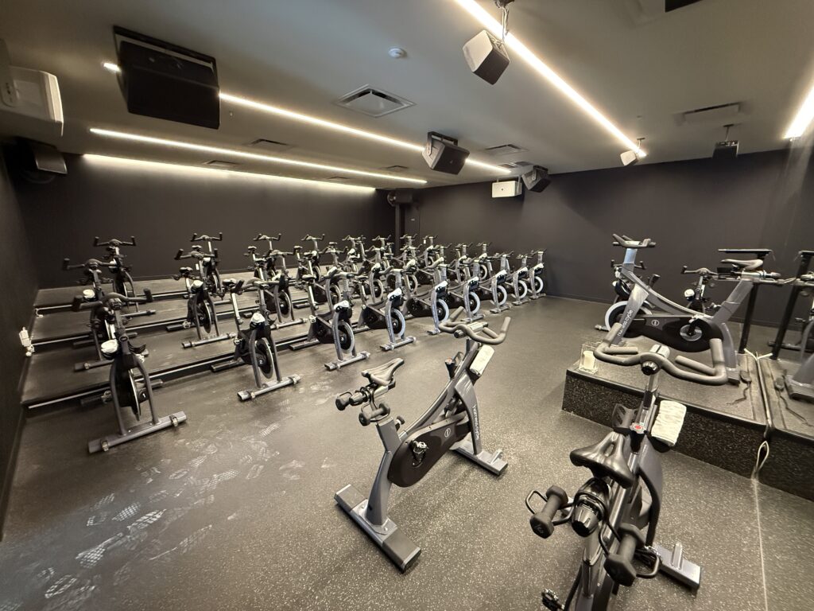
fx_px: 329
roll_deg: -0.1
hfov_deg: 102.1
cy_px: 306
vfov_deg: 85.7
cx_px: 407
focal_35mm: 14
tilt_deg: -12.1
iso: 1000
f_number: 2.2
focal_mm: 2.22
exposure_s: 1/60
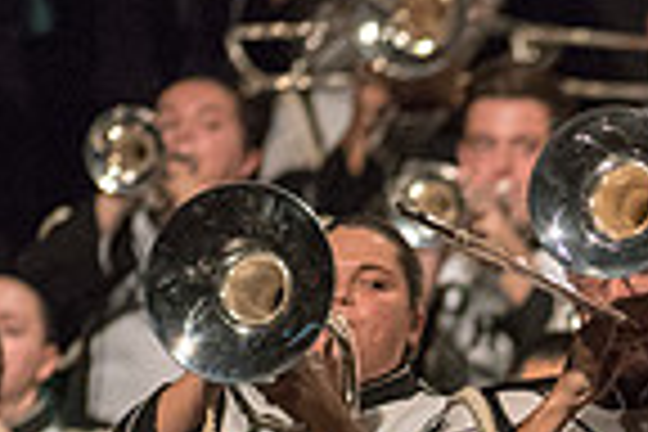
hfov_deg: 1.7
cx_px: 1251
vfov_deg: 1.1
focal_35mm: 1208
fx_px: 21742
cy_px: 830
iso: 4000
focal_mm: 300
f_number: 2.8
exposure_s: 1/500
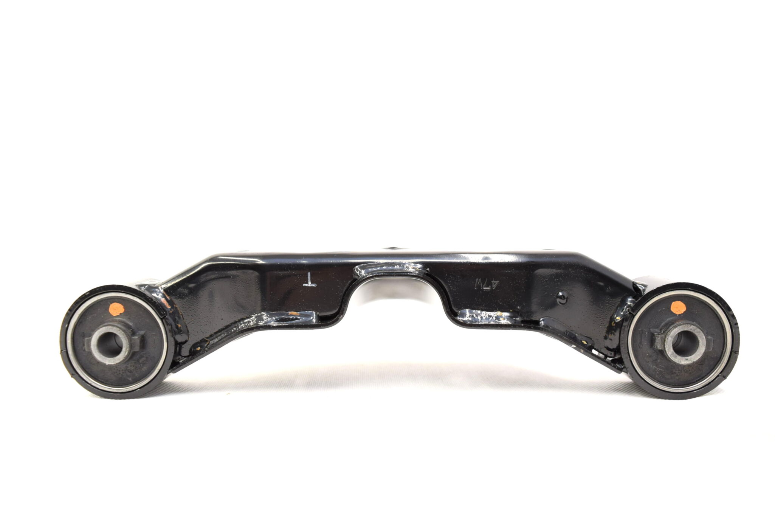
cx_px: 388
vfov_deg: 43.7
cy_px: 259
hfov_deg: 61.9
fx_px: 646
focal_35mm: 30
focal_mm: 20
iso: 400
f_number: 5.6
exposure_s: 1/125
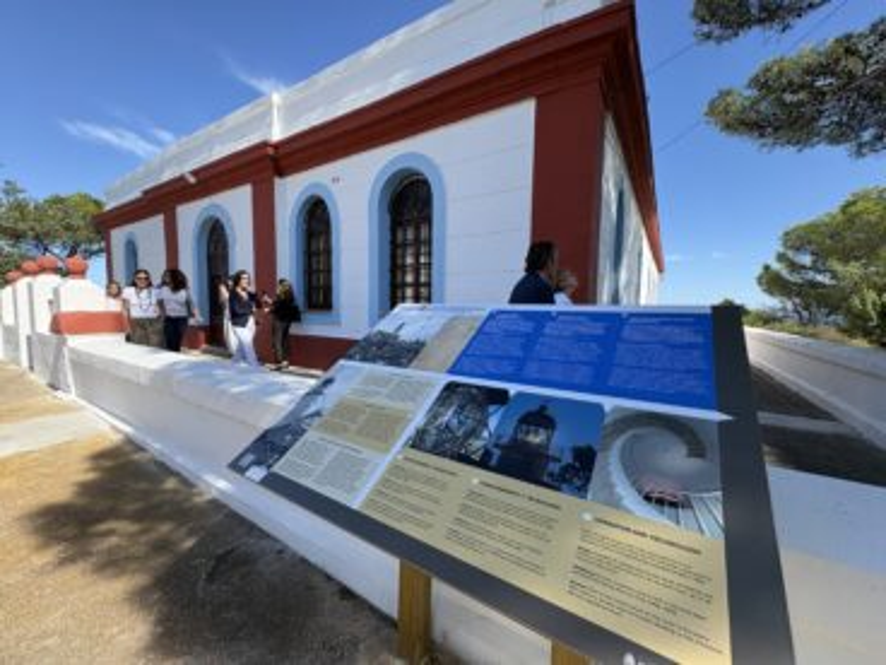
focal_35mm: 14
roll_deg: +0.6
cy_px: 332
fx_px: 358
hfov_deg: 102.1
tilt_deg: -3.8
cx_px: 443
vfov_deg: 85.7
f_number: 2.2
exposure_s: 1/741
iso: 64
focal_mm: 2.22
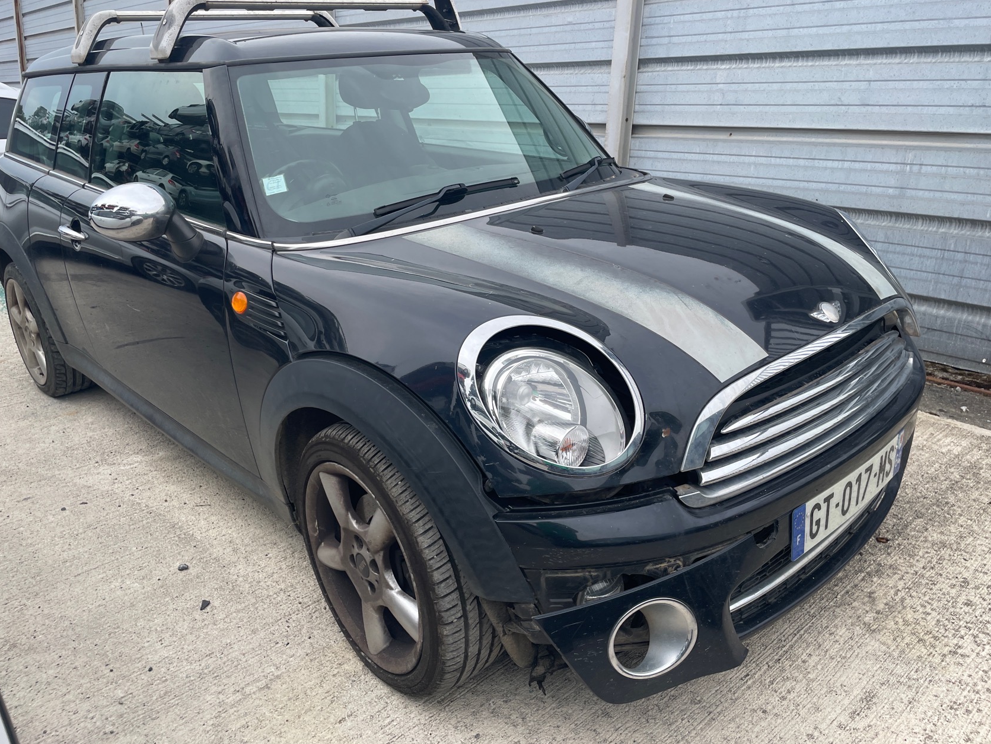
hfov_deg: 63.4
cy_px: 360
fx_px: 802
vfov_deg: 49.8
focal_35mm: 28
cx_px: 474
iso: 32
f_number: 1.6
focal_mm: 4.2
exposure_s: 1/703
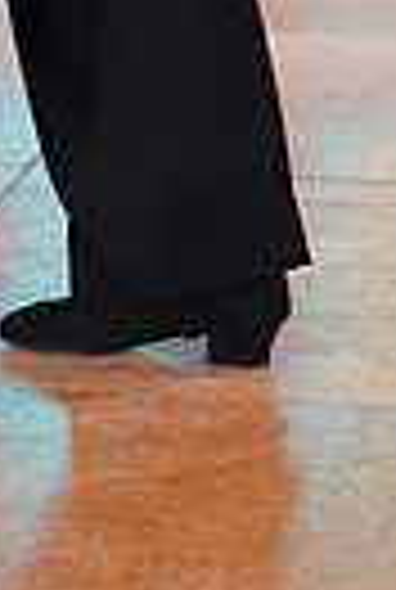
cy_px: -576
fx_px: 5071
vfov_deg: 6.5
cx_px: -389
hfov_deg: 4.4
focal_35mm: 309
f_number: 5
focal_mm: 70
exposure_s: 1/160
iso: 1600
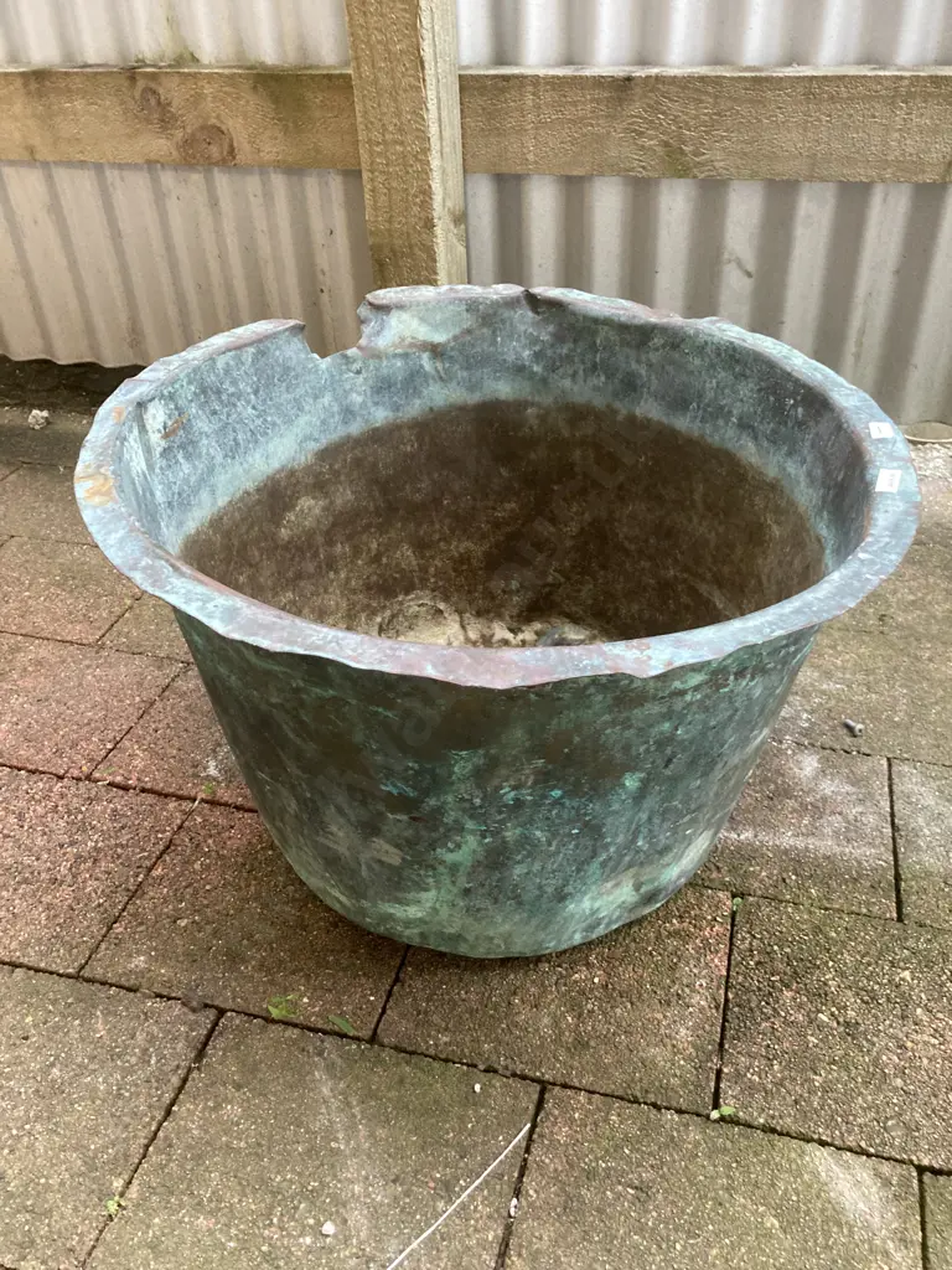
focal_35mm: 28
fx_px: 1027
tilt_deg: -36.8
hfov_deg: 49.7
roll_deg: +1.0
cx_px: 476
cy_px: 635
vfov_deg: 63.4
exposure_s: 1/46
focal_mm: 3.99
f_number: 1.8
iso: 320
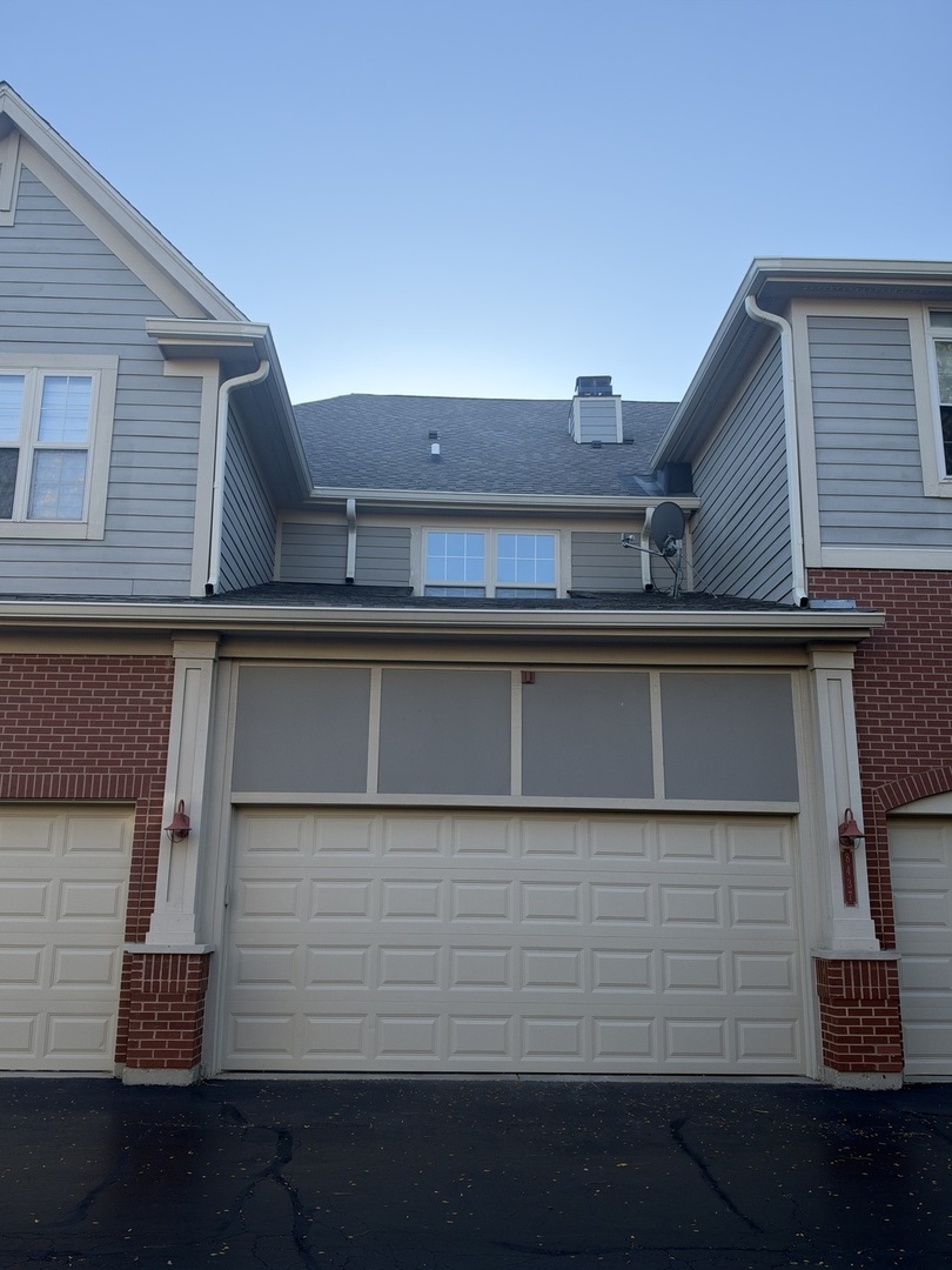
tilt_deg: +14.4
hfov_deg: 48.2
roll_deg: +0.3
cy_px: 635
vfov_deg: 61.7
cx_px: 476
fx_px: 1063
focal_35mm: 29
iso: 64
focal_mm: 6.93
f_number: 1.8
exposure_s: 1/1429
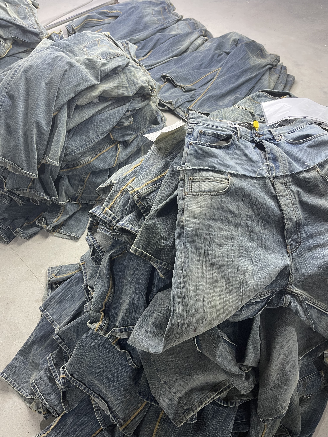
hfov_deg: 54.9
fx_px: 316
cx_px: 164
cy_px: 218
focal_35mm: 25
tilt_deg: -52.0
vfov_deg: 69.4
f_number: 1.6
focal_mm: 5.1
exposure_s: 1/50
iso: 200
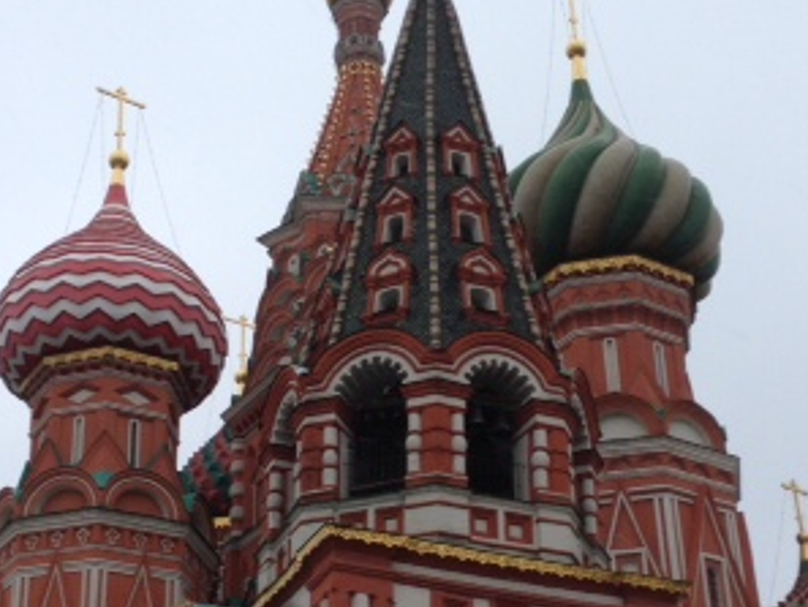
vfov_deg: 20.6
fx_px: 1658
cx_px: 411
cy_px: 419
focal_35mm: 71
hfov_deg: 27.4
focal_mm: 4.13
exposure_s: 1/40
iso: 50
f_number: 2.4
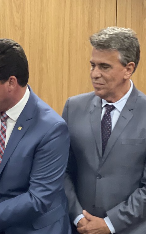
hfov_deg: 9.0
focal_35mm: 145
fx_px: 923
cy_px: 197
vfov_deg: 14.3
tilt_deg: -7.4
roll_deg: +0.3
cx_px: -11
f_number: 2.2
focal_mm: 7.5
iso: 320
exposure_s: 1/60
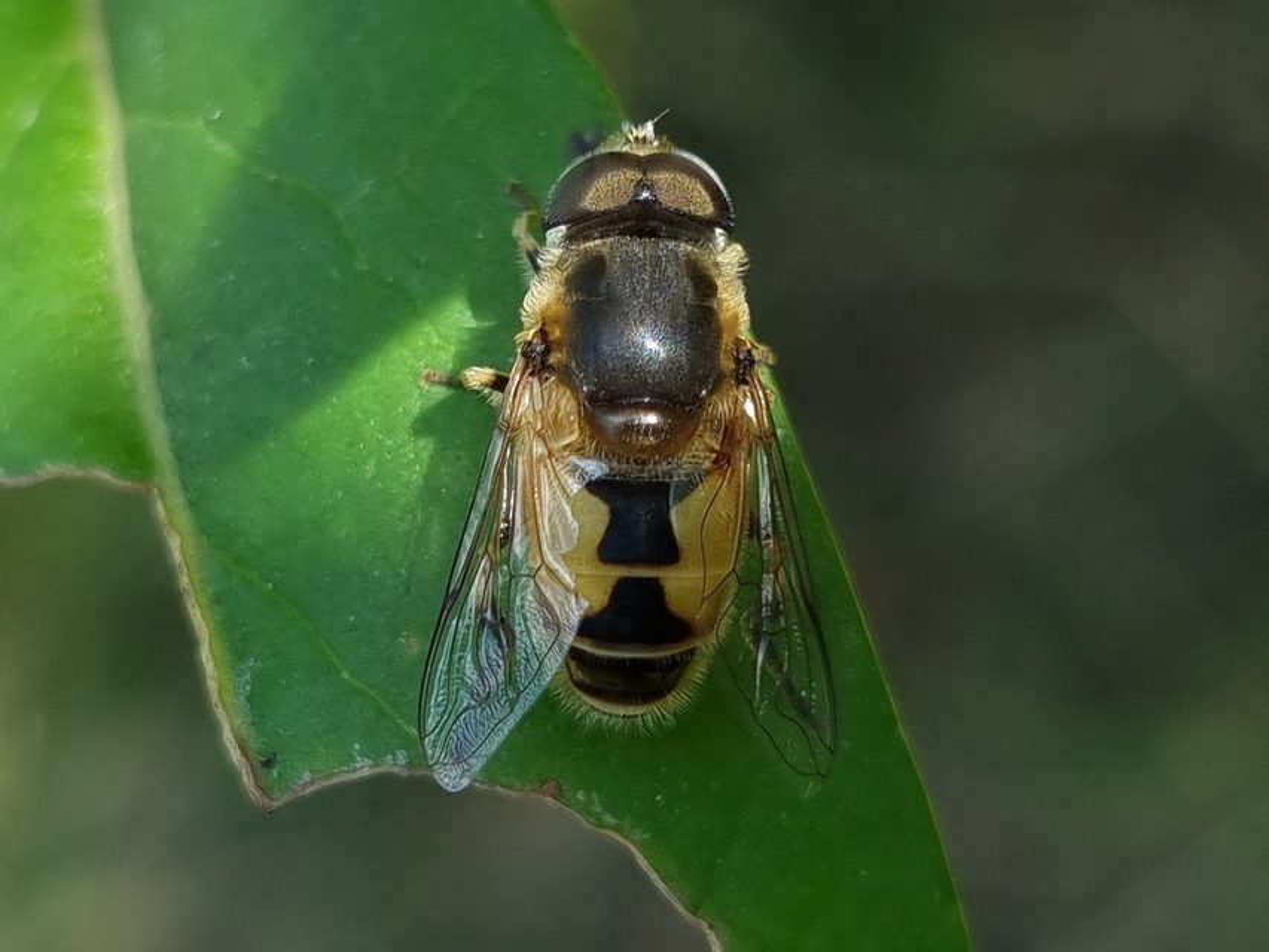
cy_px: 476
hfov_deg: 67.3
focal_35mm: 26
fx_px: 953
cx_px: 634
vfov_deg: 53.1
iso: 50
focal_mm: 5.4
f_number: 1.8
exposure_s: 1/323
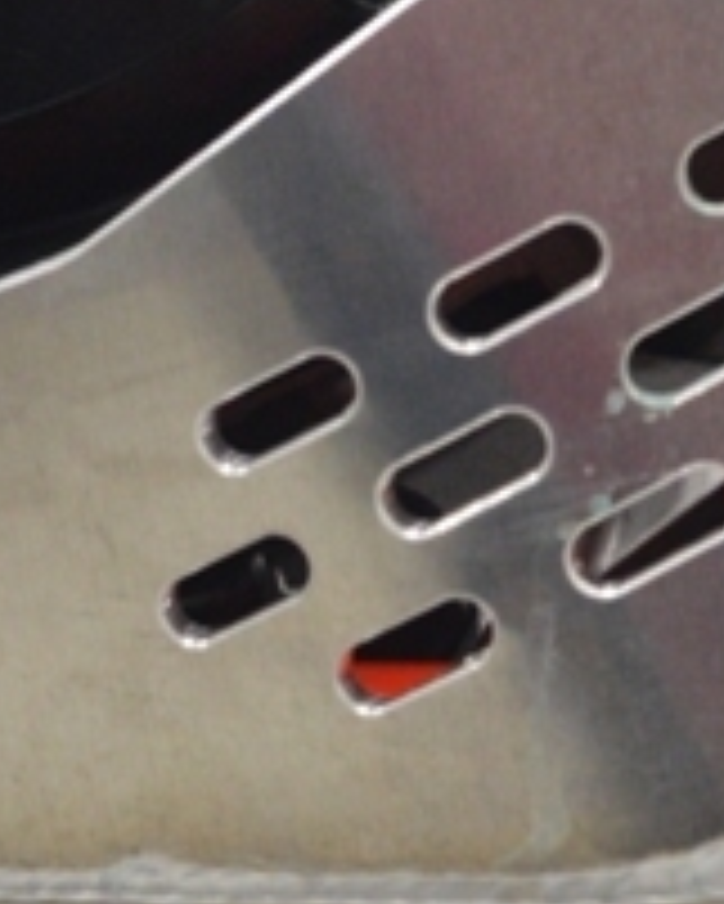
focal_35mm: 280
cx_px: 270
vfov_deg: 6.9
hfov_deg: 5.5
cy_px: 625
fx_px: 7494
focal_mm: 50
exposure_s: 1/50
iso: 1600
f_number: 8
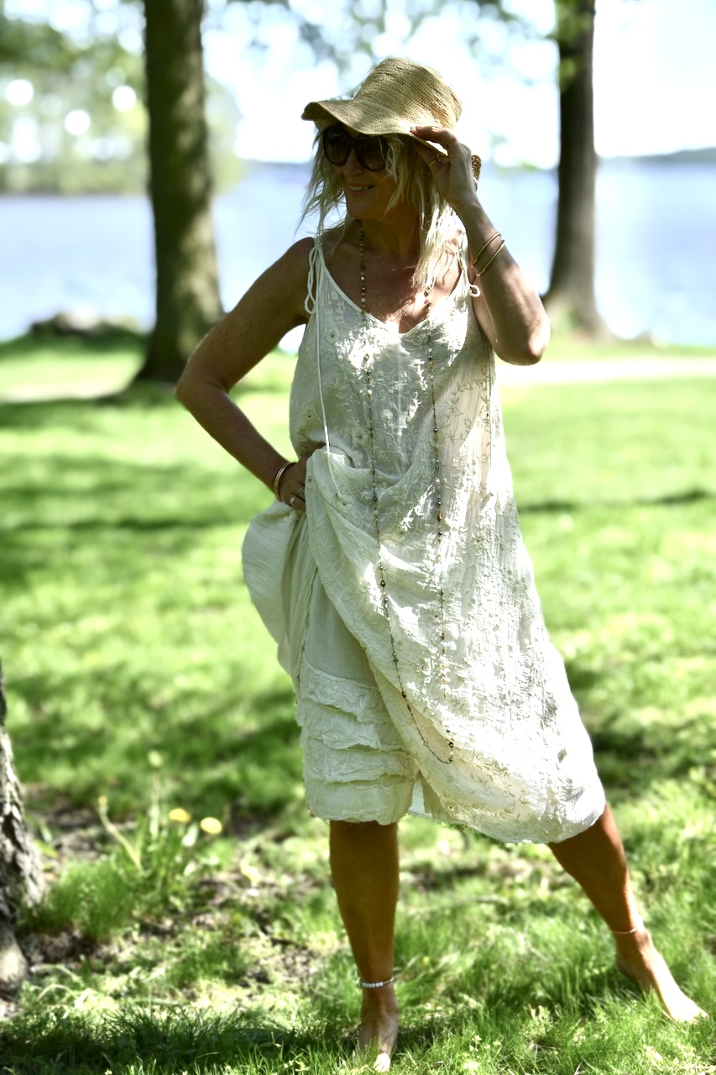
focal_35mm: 72
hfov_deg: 18.9
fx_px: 2148
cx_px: 358
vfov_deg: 28.1
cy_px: 538
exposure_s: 1/500
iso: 250
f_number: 8
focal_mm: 48
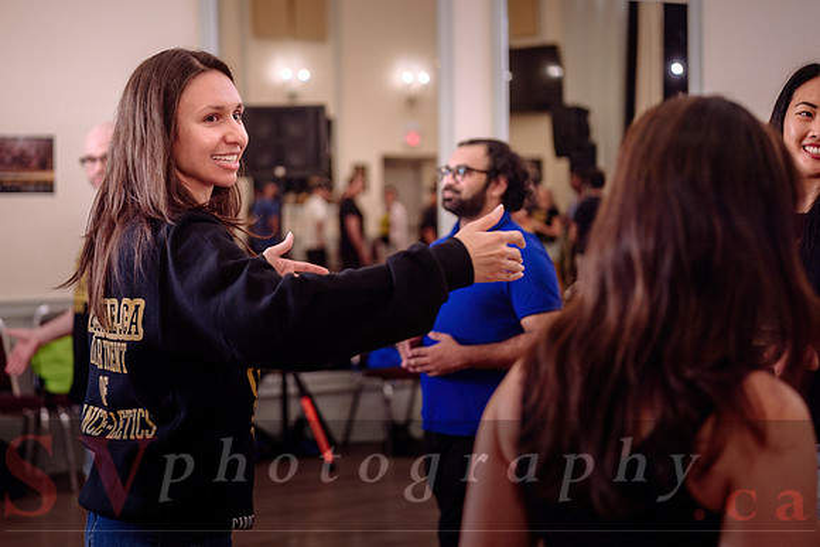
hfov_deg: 25.8
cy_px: 240
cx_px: 360
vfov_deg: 17.4
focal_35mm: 79
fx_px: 1789
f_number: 2.8
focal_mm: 70
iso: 1000
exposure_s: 1/160
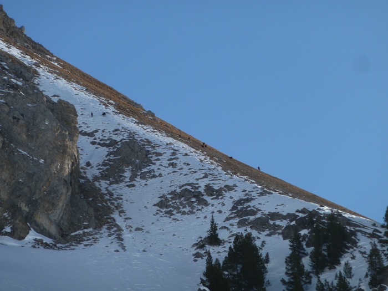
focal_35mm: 300
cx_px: 194
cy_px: 146
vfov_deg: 5.0
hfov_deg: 6.6
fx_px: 3363
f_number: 4.9
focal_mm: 49.2
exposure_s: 1/500
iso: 80
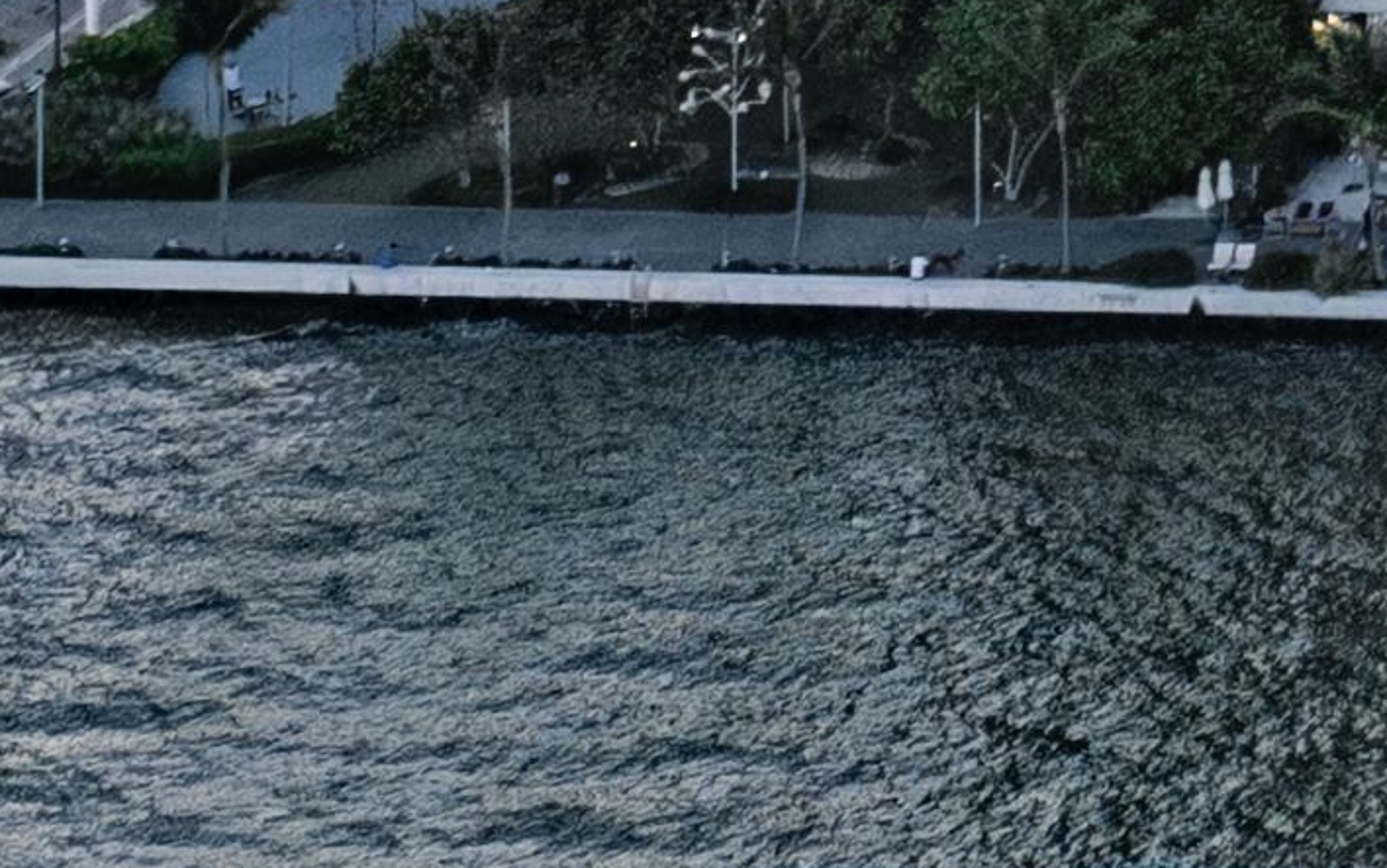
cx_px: 3861
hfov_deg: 9.3
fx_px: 7147
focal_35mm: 189
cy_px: -2680
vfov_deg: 5.8
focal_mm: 12.29
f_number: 2.8
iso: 230
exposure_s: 1/800
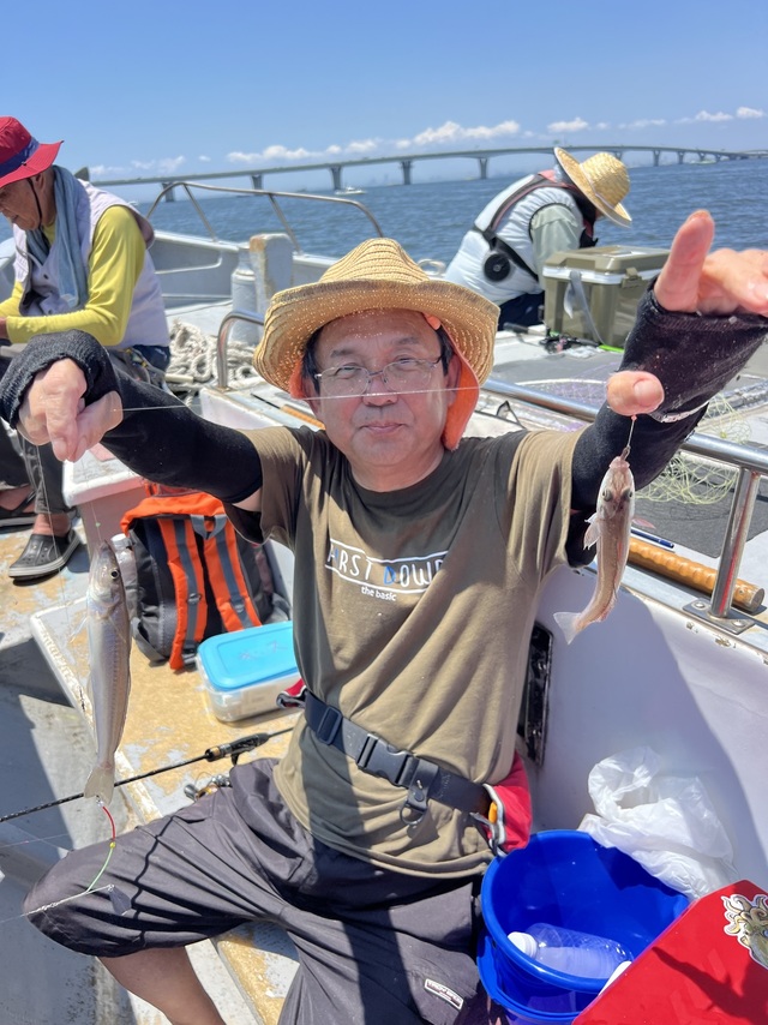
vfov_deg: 67.3
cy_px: 512
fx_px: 770
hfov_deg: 53.0
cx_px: 384
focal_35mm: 26
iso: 50
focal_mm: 5.7
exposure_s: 1/2513
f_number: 1.5
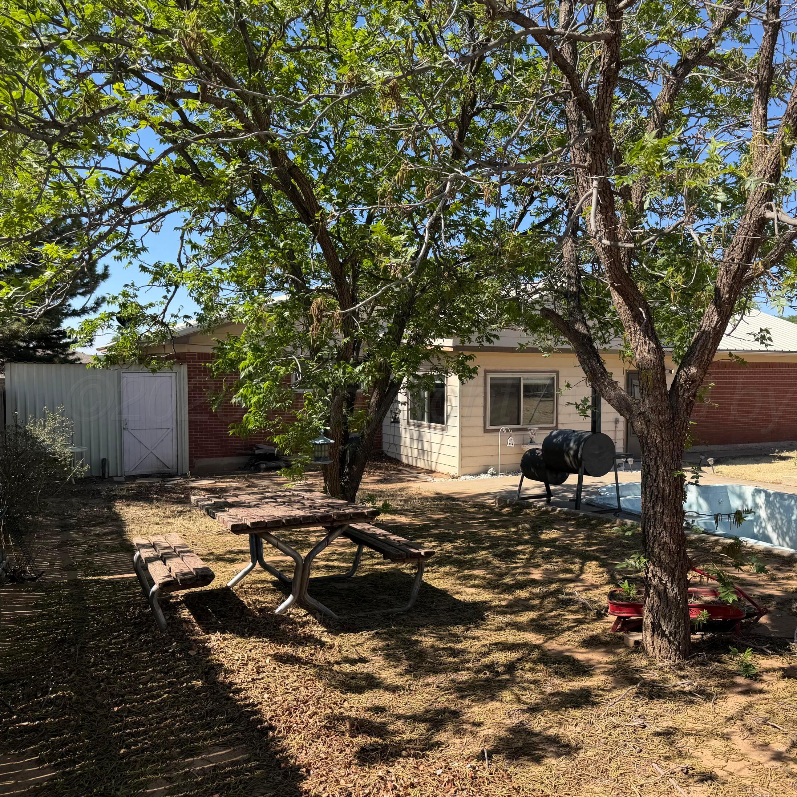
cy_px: 404
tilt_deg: -2.2
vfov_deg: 55.6
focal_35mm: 29
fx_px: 755
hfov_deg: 54.9
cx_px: 502
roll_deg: -0.4
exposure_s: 1/2232
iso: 80
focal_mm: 6.76
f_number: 1.78
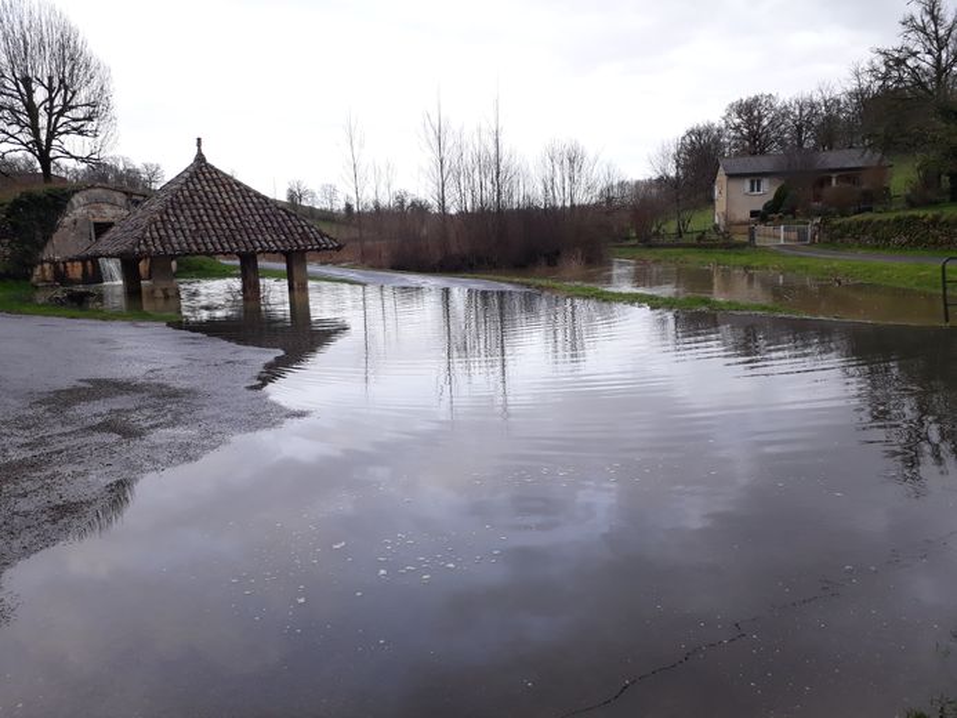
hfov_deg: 65.3
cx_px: 478
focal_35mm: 27
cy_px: 359
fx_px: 747
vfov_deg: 51.4
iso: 40
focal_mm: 3.6
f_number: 1.9
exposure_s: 1/193
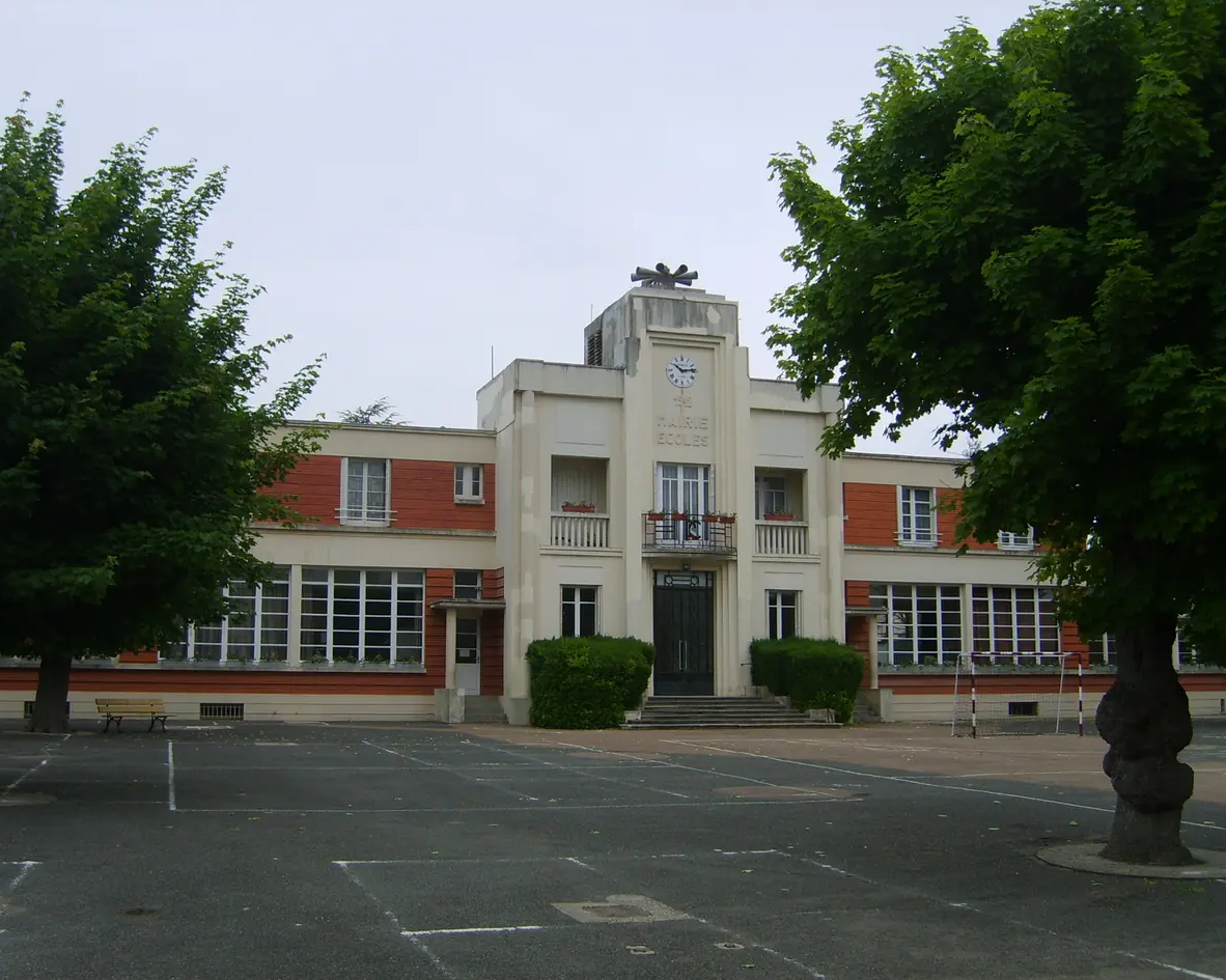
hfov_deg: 49.1
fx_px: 1342
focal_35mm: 37
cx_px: 584
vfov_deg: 40.1
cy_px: 494
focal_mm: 5.8
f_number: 2.8
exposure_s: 1/180
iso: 50
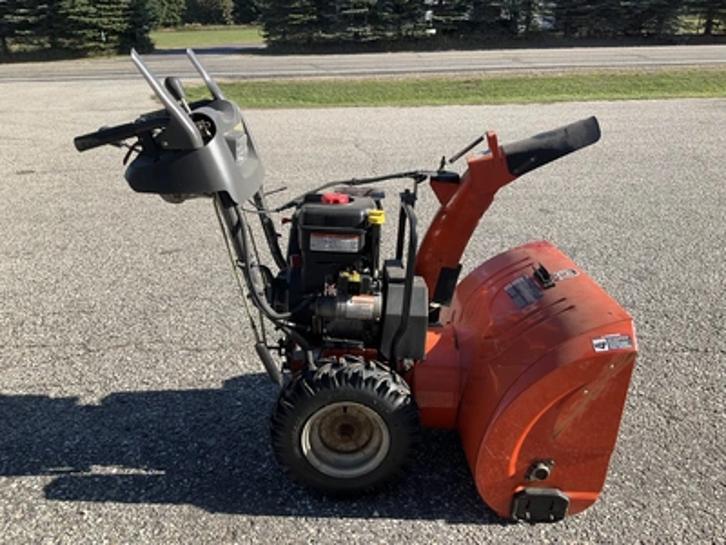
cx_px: 363
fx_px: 608
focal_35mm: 29
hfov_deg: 61.7
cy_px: 272
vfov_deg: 48.2
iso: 25
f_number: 1.8
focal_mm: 3
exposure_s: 1/962
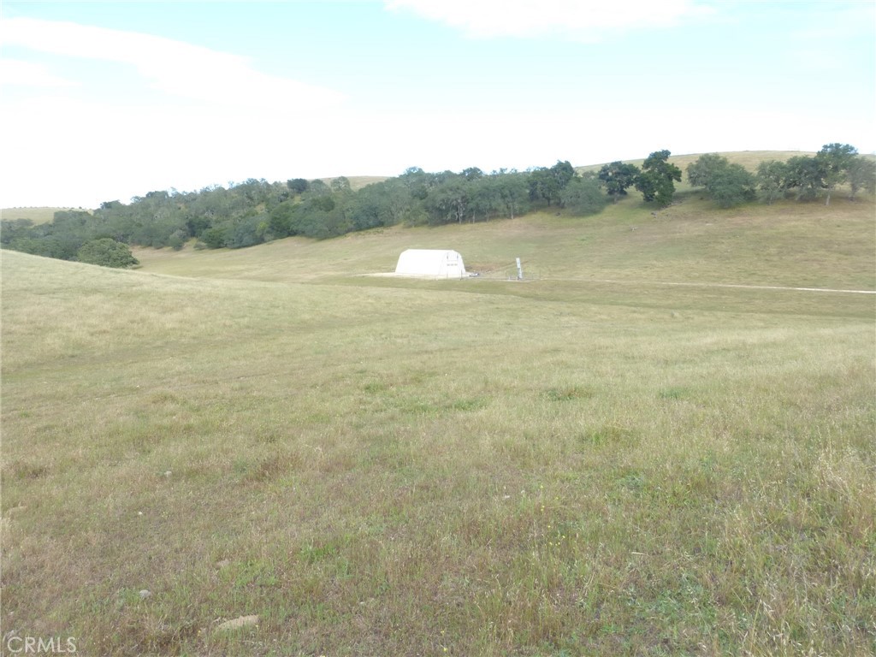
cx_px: 438
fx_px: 607
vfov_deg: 56.8
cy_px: 328
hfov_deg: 71.6
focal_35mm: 24
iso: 100
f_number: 4
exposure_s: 1/200
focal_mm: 4.3
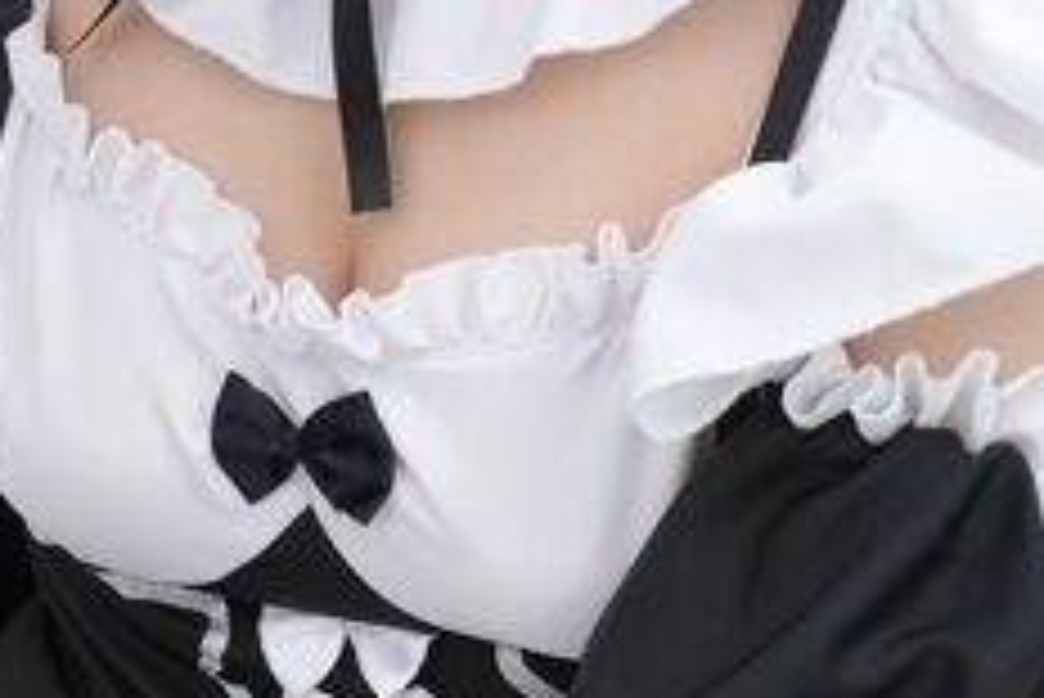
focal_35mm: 152
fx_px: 4411
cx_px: -130
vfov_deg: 8.9
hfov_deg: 13.2
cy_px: 934
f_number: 6.3
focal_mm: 46
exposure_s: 1/125
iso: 2000
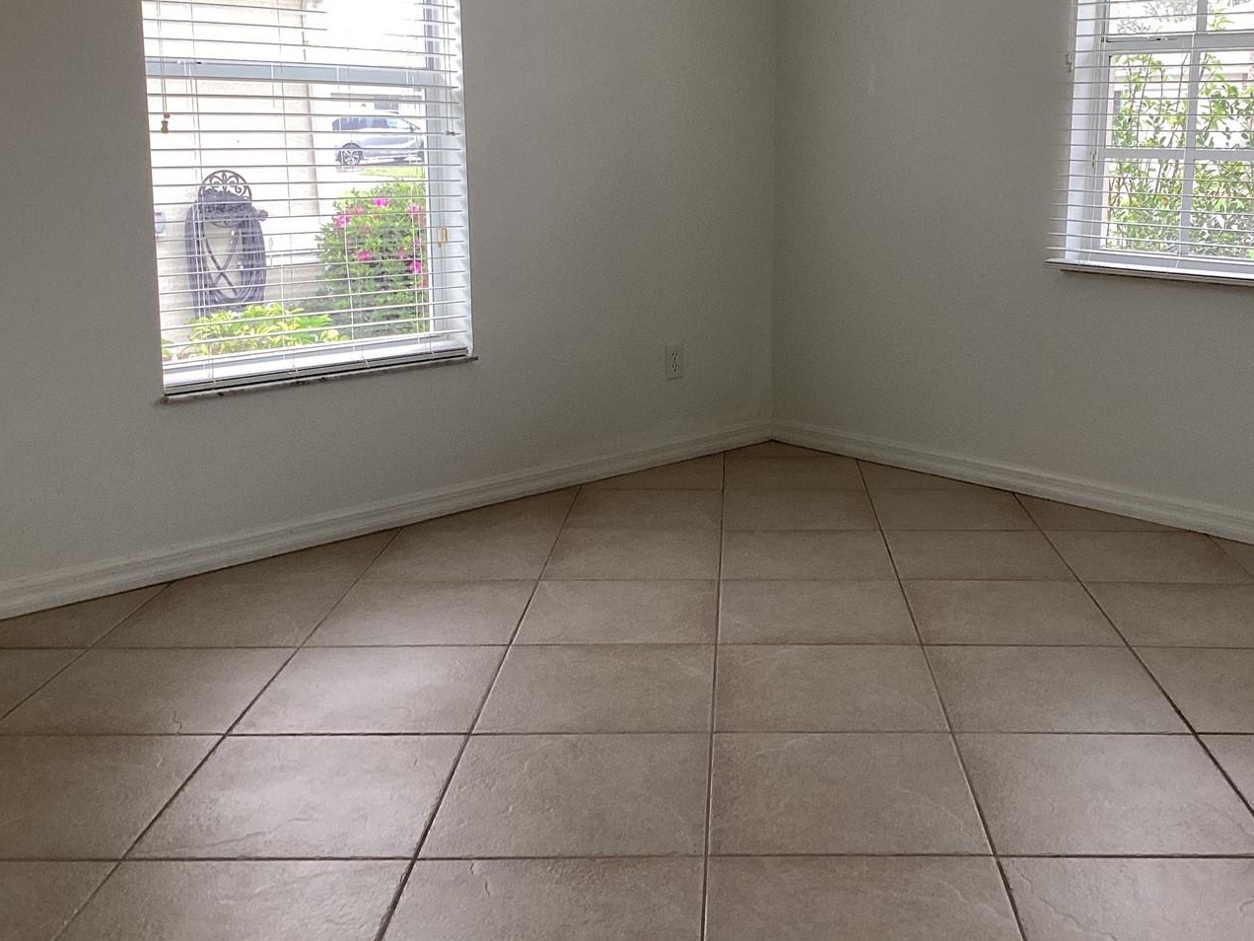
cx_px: 759
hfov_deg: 47.6
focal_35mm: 39
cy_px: 361
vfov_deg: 36.6
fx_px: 1413
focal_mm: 3.3
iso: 64
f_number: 2.4
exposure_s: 1/60
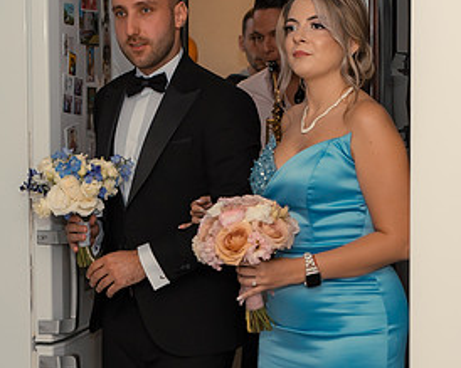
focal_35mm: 111
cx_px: 167
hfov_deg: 17.3
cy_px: 135
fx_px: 1514
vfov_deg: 13.9
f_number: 3.5
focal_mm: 42
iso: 800
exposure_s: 1/125
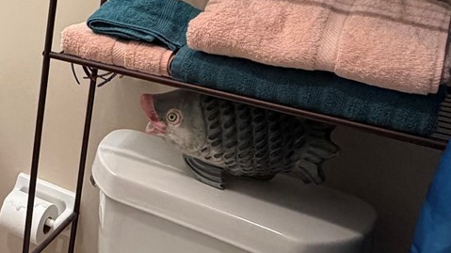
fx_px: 610
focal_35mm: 51
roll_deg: +0.6
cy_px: 51
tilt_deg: -17.3
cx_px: -149
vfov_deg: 23.1
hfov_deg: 30.8
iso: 320
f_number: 2.2
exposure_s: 1/120
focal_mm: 2.22
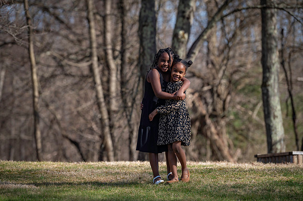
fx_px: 1514
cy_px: 100
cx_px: 152
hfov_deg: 11.4
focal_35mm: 180
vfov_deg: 7.6
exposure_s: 1/1600
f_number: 4
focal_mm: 180
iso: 250
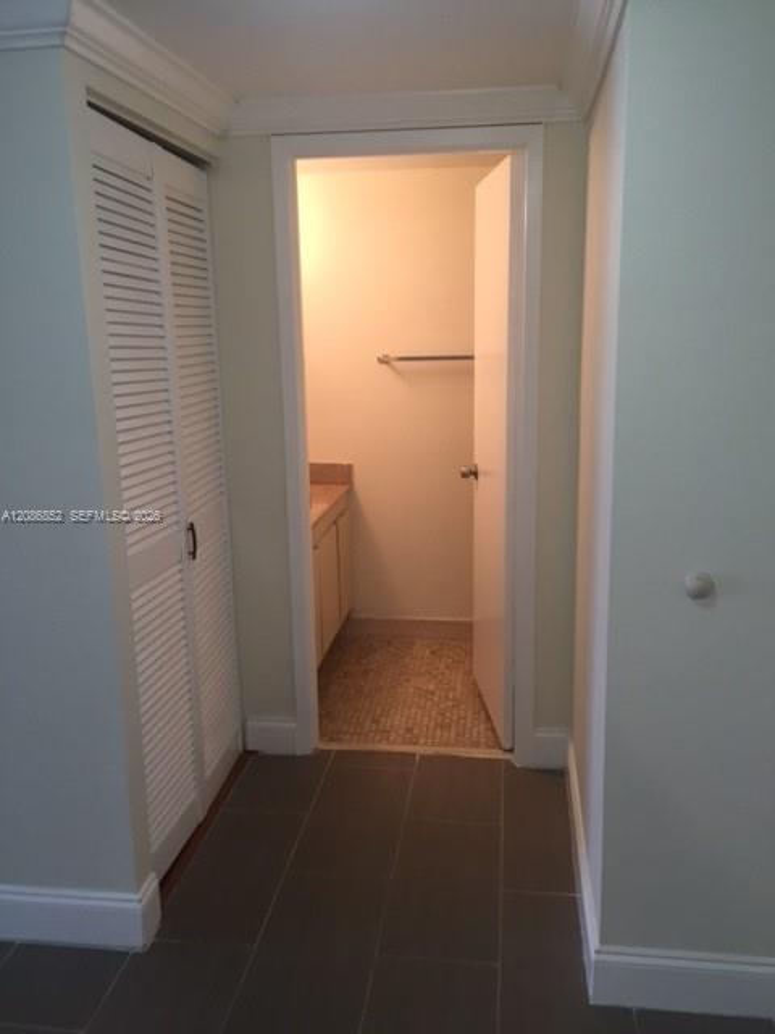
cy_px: 517
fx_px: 866
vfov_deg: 61.7
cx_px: 388
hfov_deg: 48.2
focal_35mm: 29
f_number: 2.2
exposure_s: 1/30
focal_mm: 4.15
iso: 64
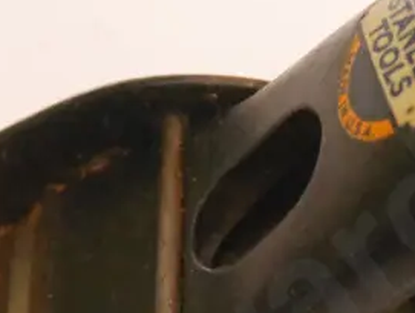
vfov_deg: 10.8
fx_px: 1633
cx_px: 253
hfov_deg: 14.5
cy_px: 343
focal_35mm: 136
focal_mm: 18
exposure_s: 1/160
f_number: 4.2
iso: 3200
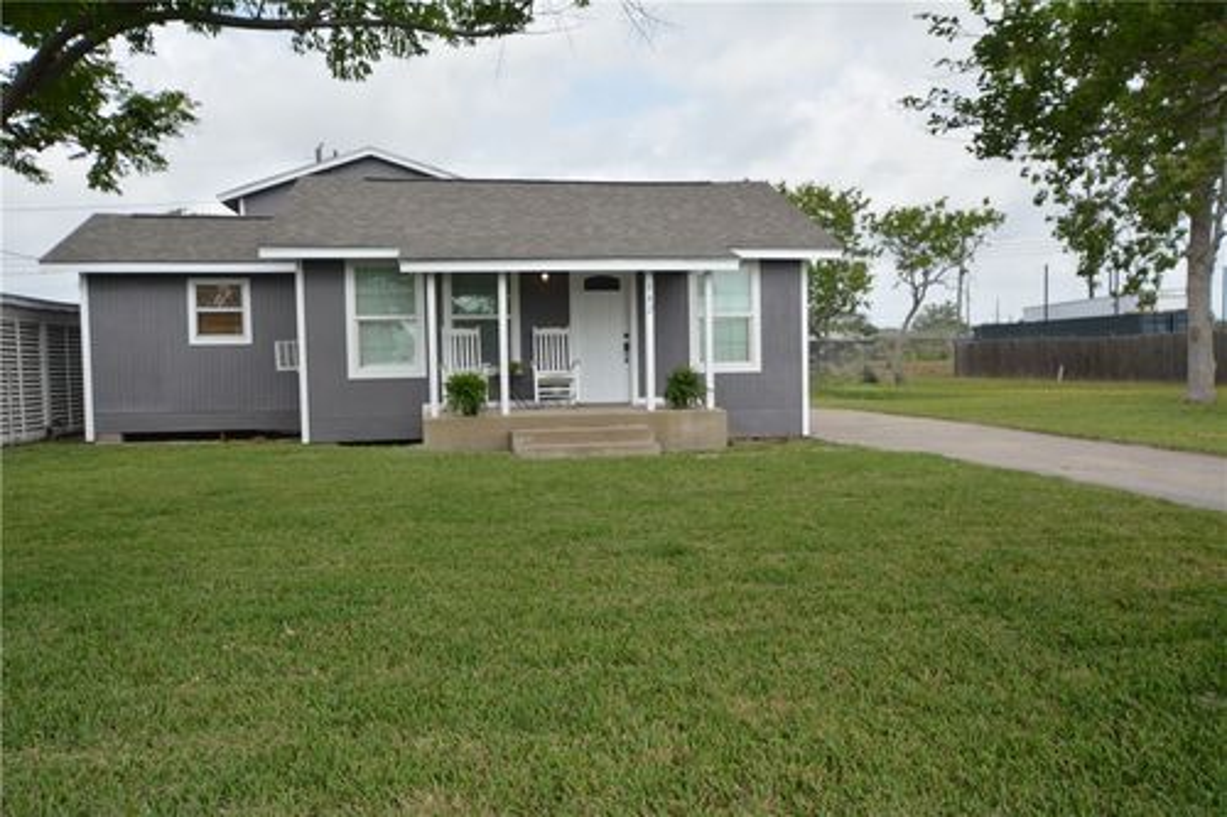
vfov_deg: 43.6
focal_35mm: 30
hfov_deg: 61.9
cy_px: 408
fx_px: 1022
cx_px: 614
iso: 160
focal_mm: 20
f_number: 8
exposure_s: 1/250
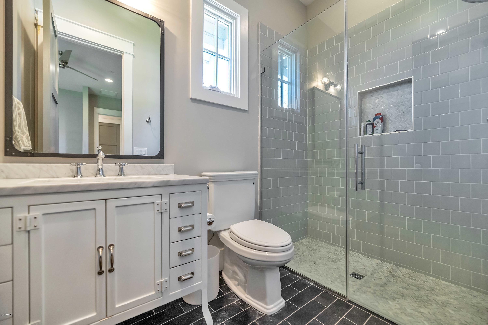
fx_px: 190
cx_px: 244
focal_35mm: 14
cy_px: 162
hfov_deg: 104.3
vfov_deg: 81.2
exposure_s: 1/80
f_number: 3.2
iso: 1000
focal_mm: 14
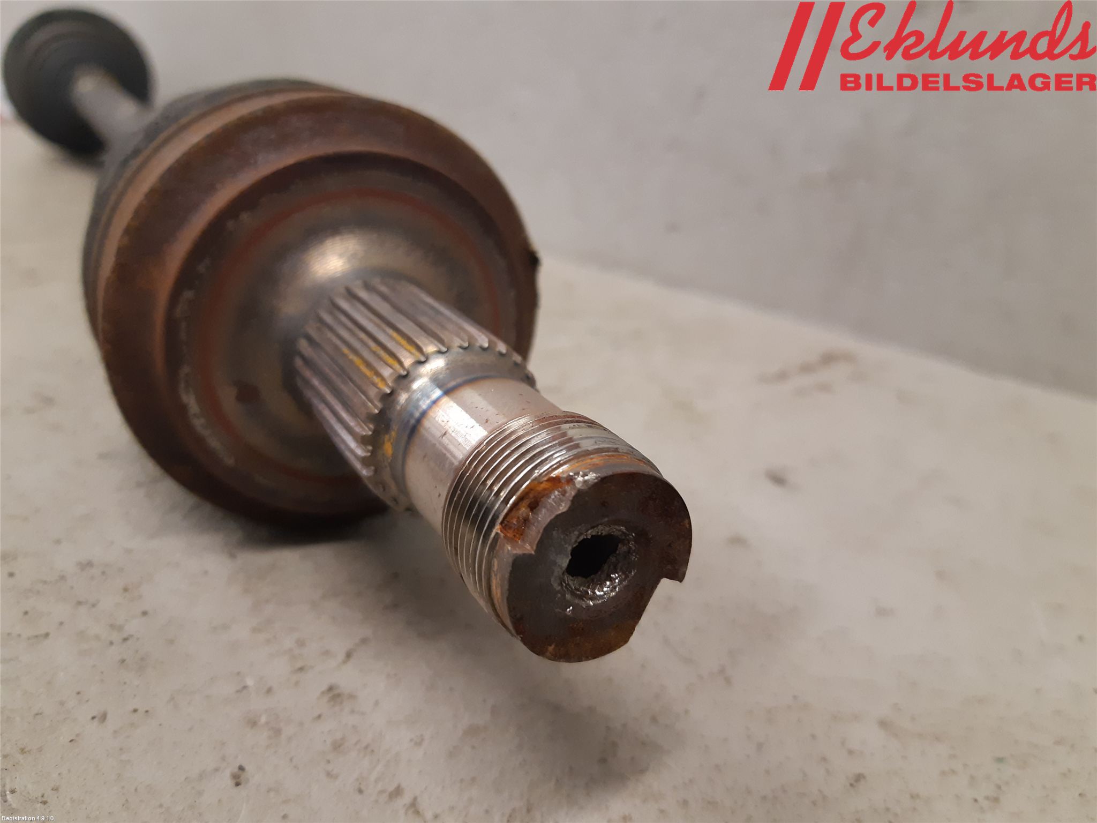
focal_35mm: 26
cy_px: 412
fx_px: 824
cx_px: 548
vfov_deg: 53.1
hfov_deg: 67.3
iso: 200
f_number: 1.7
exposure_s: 1/50
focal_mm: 3.93
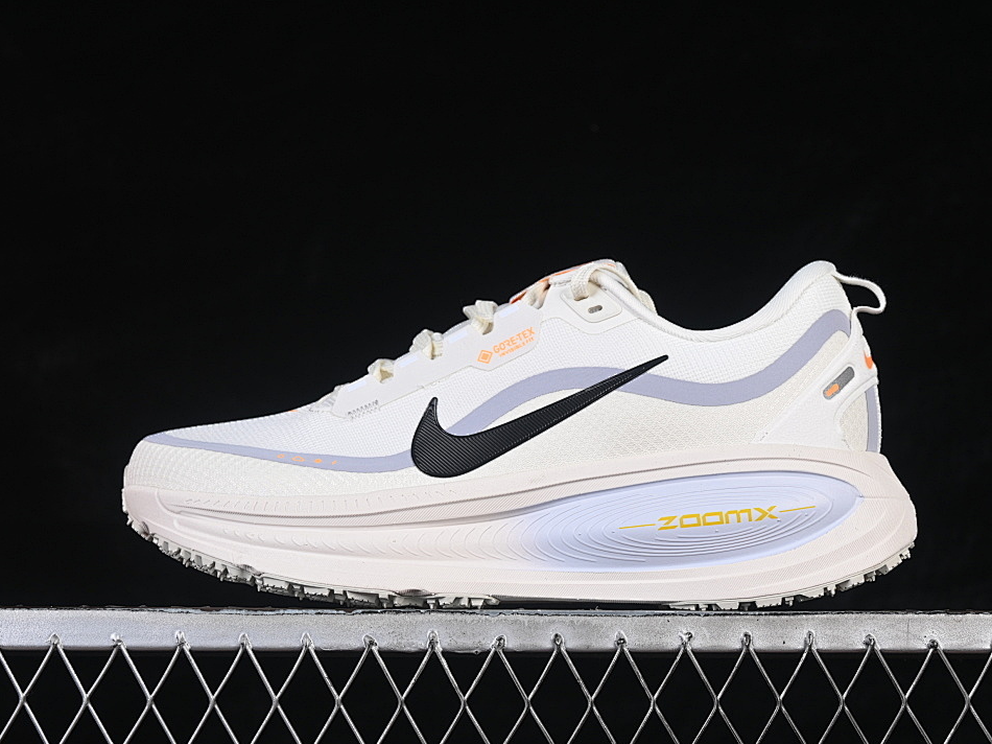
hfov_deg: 23.8
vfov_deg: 18.0
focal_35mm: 82
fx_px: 2349
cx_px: 528
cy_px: 375
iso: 160
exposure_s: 1/80
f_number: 8
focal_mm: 50
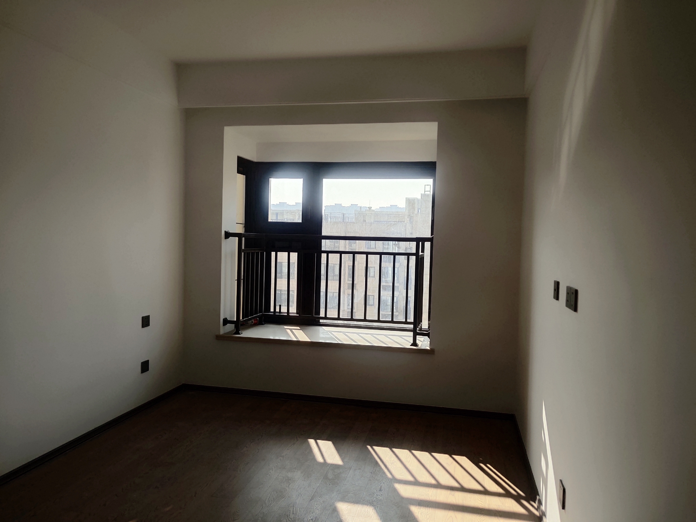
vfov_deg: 48.2
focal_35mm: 29
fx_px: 583
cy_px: 261
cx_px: 348
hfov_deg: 61.7
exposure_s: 1/505
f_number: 1.8
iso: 50
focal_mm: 4.27
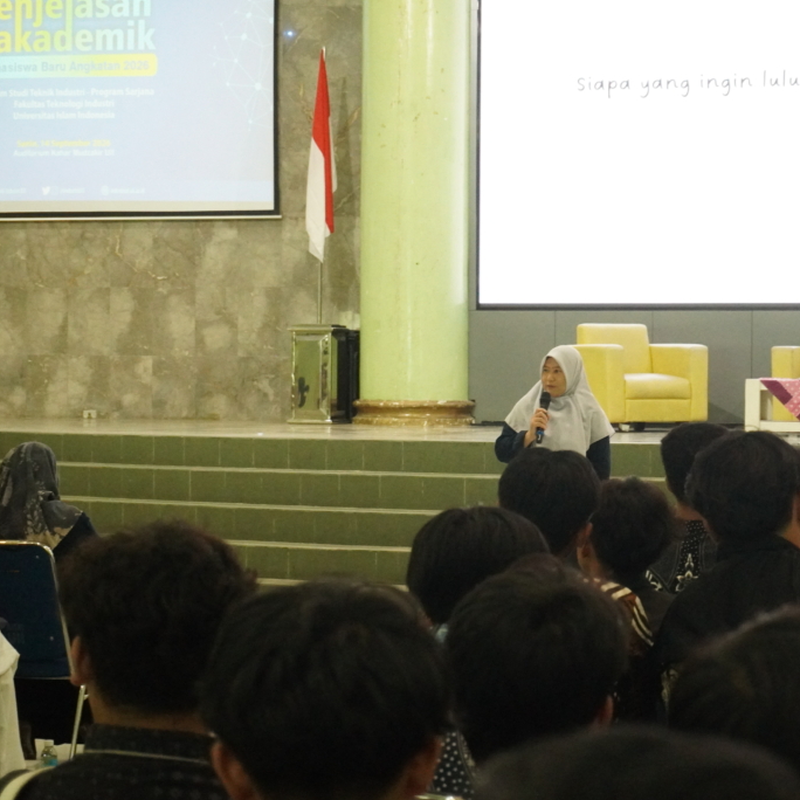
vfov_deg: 18.1
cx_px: 536
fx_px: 2510
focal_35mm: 96
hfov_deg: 18.1
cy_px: 401
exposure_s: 1/160
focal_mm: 50
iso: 8000
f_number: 5.6
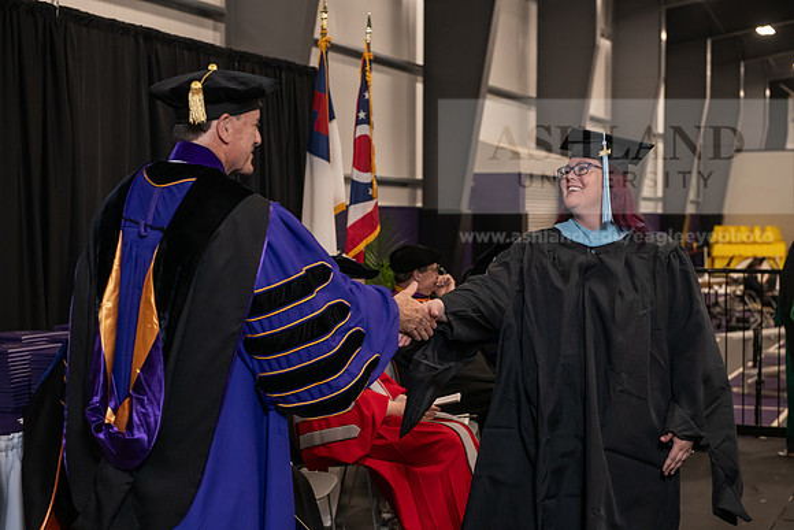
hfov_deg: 32.4
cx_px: 397
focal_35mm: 62
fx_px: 1368
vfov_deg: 21.9
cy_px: 265
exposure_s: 1/125
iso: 2000
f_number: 5
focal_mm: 62
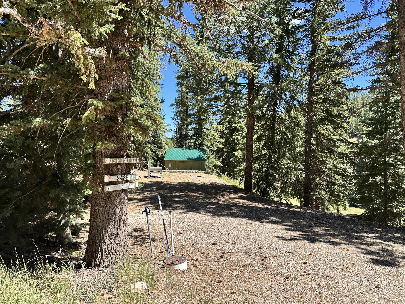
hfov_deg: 71.6
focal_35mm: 24
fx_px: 281
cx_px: 202
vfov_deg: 56.8
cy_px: 152
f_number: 1.78
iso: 80
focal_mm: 6.86
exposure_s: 1/1692
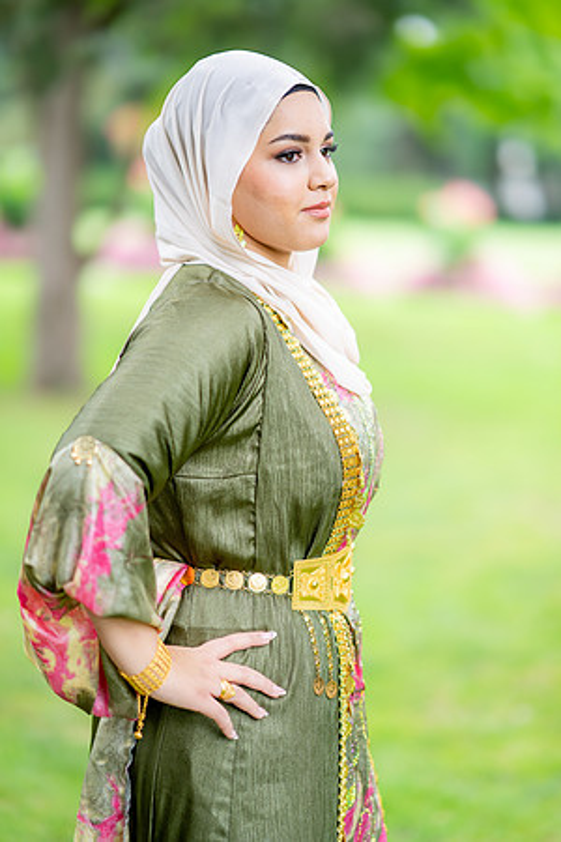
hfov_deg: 16.1
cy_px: 421
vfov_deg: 23.9
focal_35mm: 85
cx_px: 280
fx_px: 1987
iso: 100
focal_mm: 85
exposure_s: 1/640
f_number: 1.4
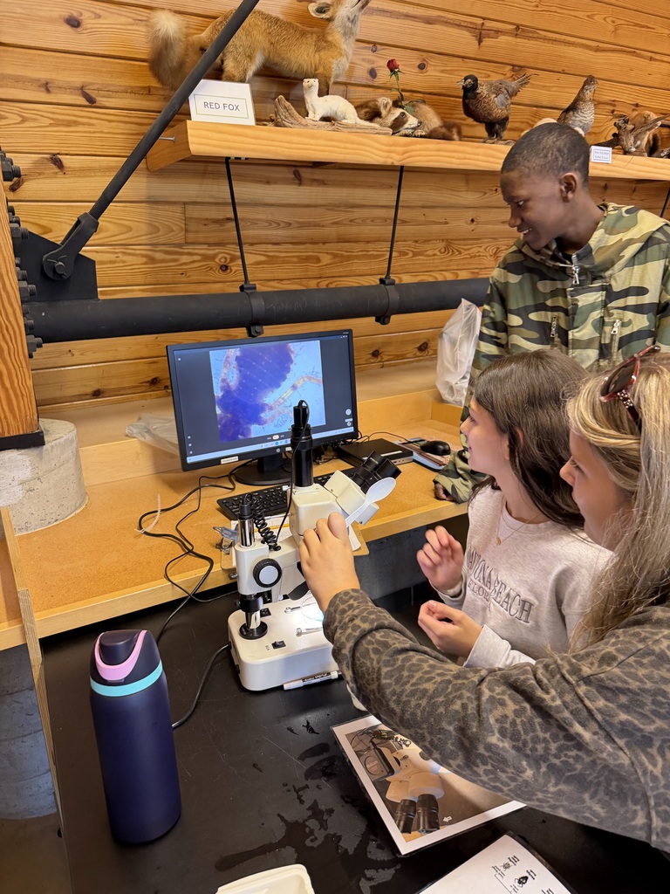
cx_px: 335
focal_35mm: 24
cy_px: 447
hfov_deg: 56.8
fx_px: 619
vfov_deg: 71.6
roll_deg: +2.7
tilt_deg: -15.1
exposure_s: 1/60
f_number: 1.78
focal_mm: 6.76
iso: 320
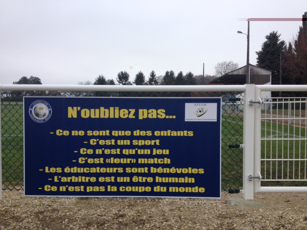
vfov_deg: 40.7
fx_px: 310
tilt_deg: -1.8
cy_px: 115
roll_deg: +1.4
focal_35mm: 35
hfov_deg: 52.6
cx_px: 154
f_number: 2.4
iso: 50
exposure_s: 1/302
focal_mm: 4.28
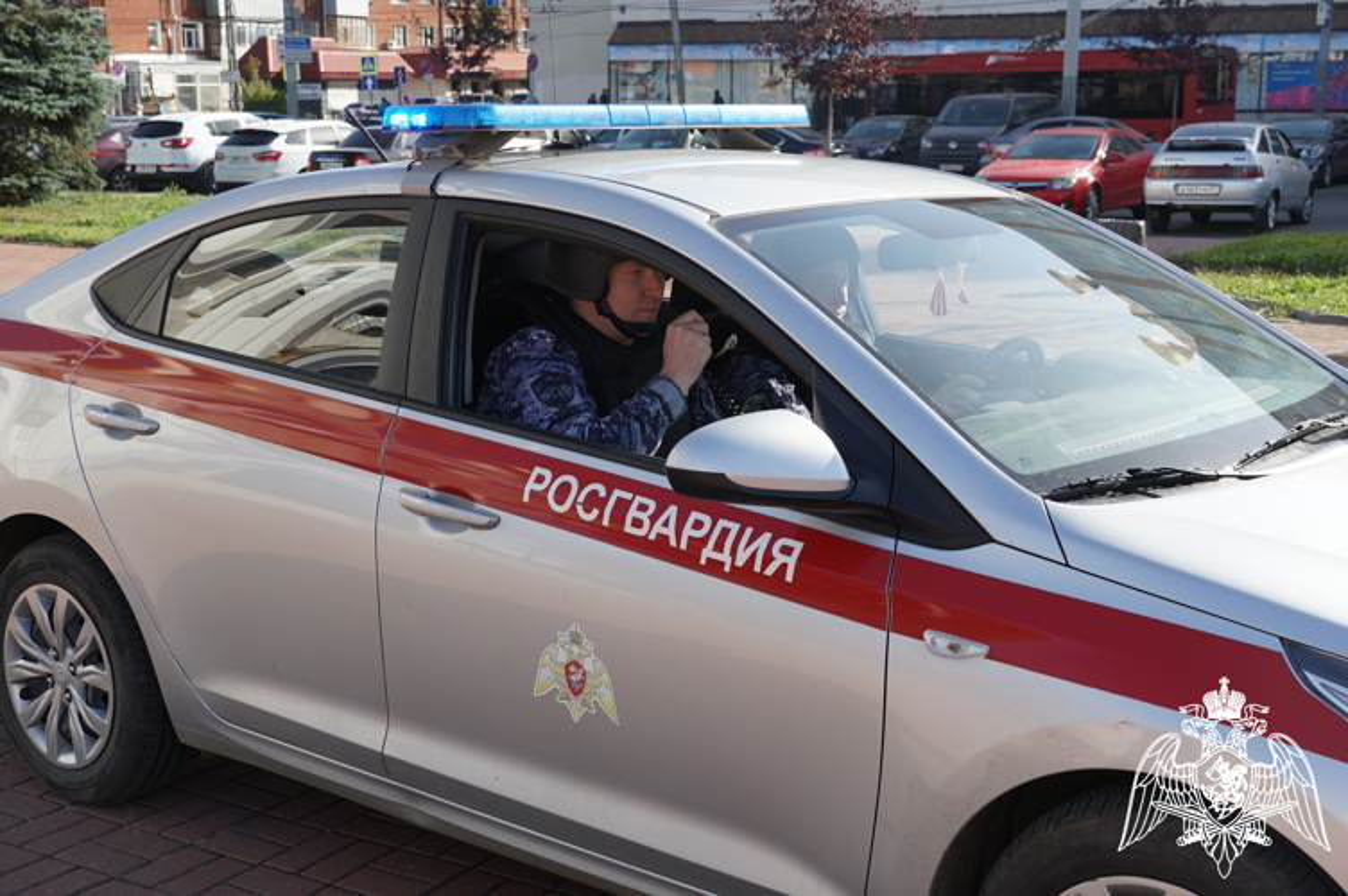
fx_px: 1852
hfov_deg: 40.0
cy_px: 448
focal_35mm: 50
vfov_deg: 27.2
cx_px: 674
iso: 100
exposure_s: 1/200
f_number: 6.3
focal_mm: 33
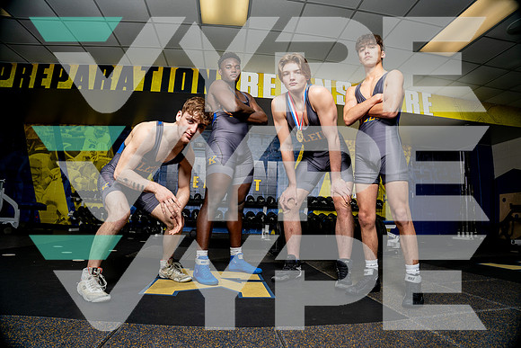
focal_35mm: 20
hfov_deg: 84.0
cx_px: 260
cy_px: 174
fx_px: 289
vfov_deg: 62.0
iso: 160
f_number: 5.6
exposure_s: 1/250
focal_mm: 20
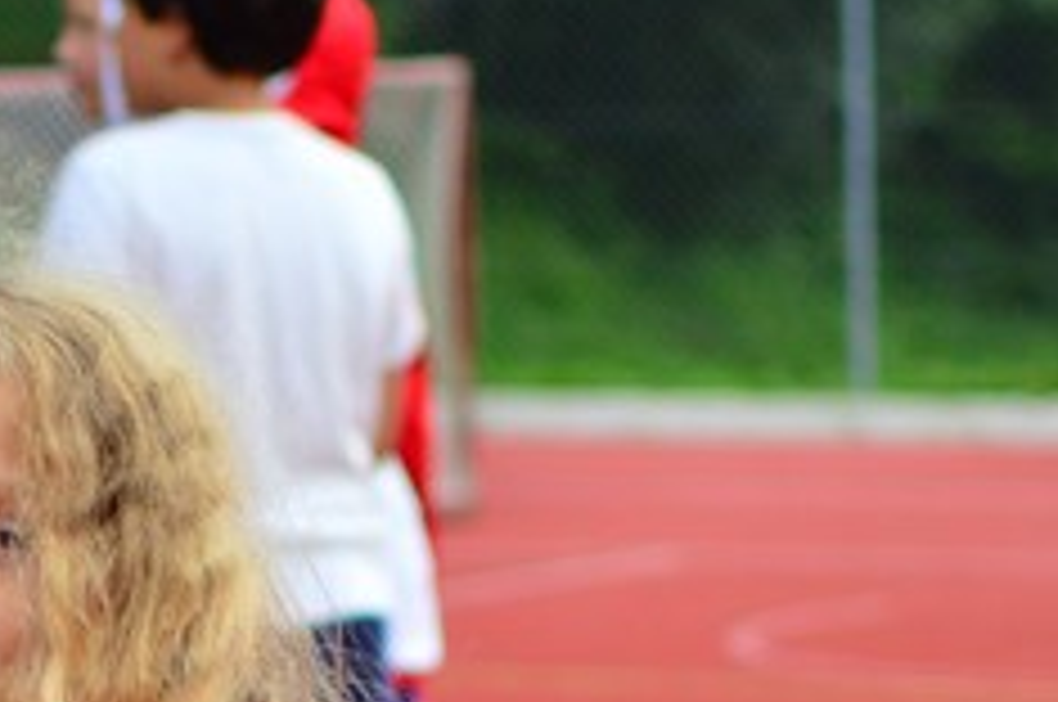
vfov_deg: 5.9
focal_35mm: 229
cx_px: 14
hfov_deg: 8.9
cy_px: 1082
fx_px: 6726
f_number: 1.8
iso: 220
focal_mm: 35
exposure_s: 1/800
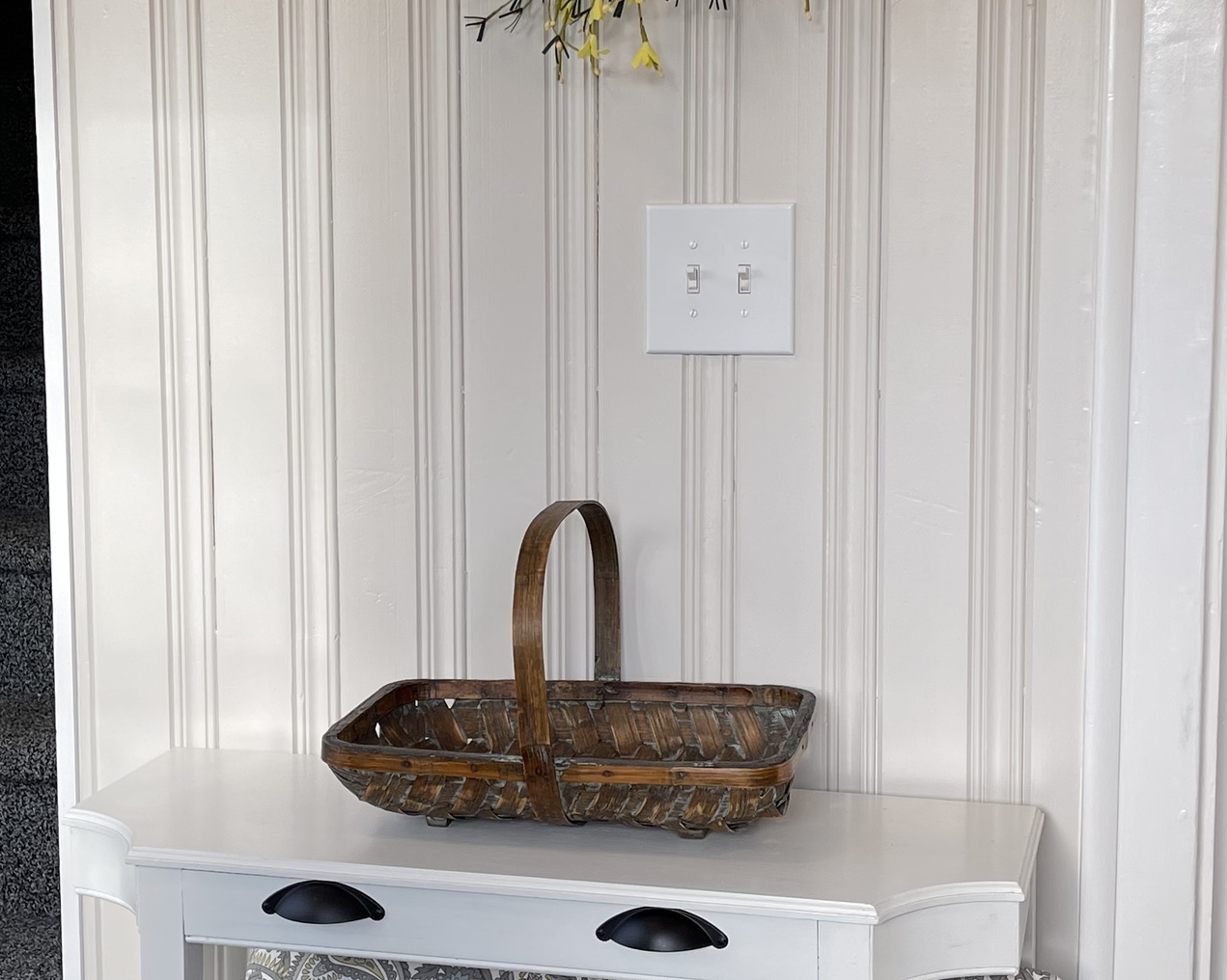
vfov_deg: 25.8
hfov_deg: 32.0
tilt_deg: -7.3
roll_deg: +1.1
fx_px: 2142
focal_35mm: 59
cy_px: 462
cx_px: 576
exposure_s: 1/298
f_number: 1.6
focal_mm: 5.1
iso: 32
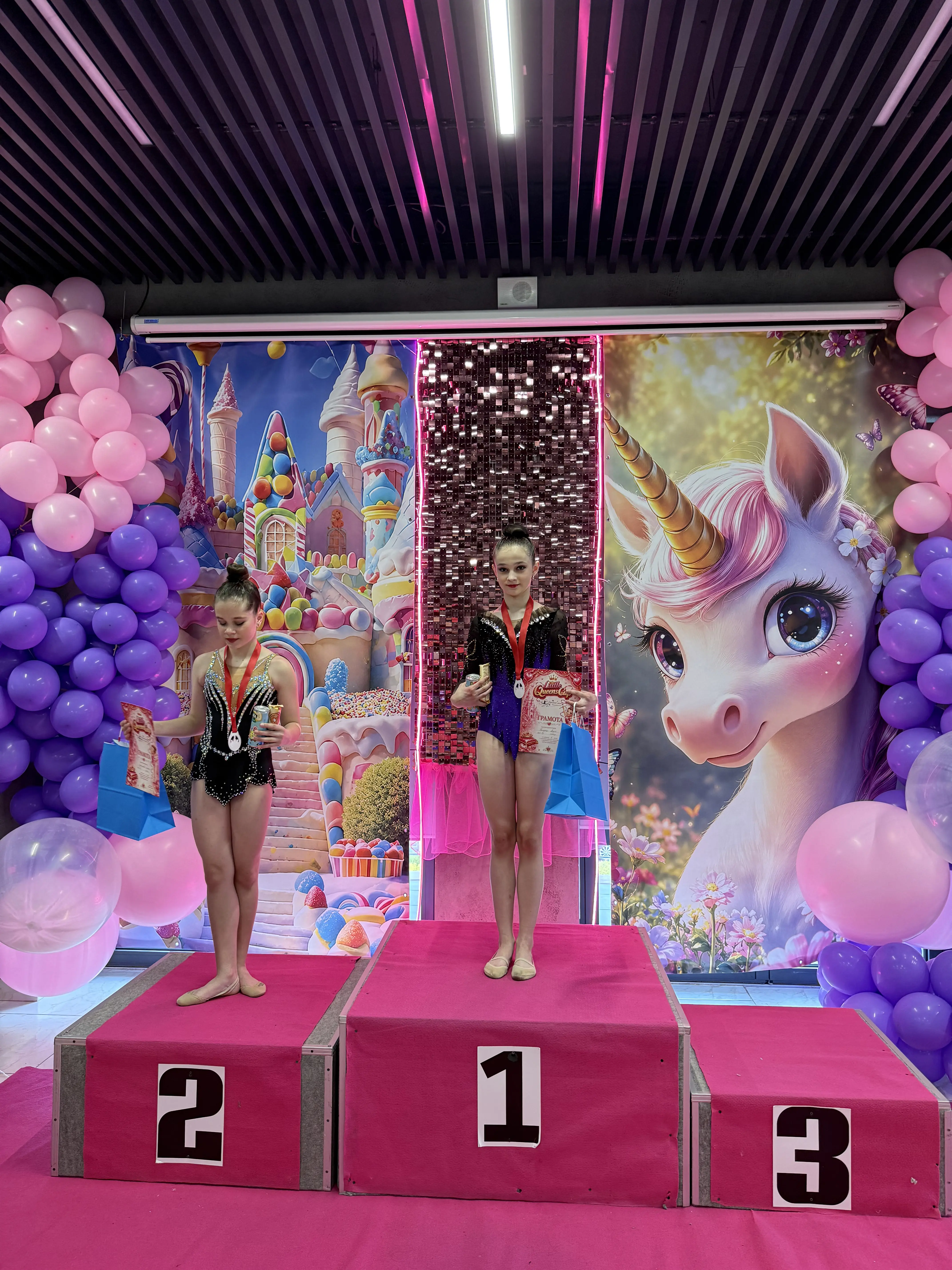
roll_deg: -0.7
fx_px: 880
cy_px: 635
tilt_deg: +3.3
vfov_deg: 71.6
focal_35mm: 24
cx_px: 476
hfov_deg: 56.8
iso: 320
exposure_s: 1/50
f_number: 1.78
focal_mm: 6.76
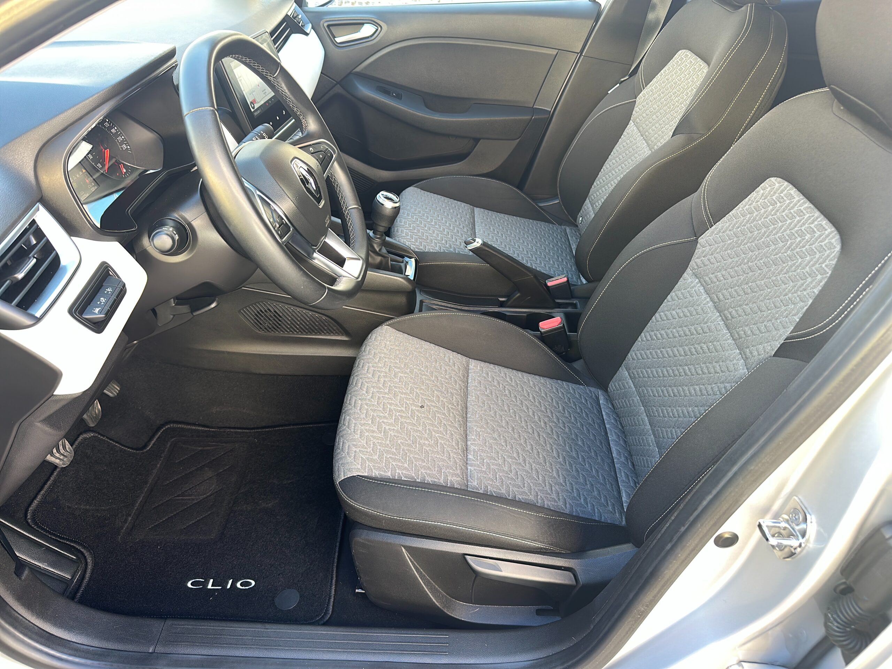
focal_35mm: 24
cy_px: 334
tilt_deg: -35.7
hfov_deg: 71.6
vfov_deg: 56.8
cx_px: 446
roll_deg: -2.9
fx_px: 618
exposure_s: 1/69.7
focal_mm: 6.86
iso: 57
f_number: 1.78
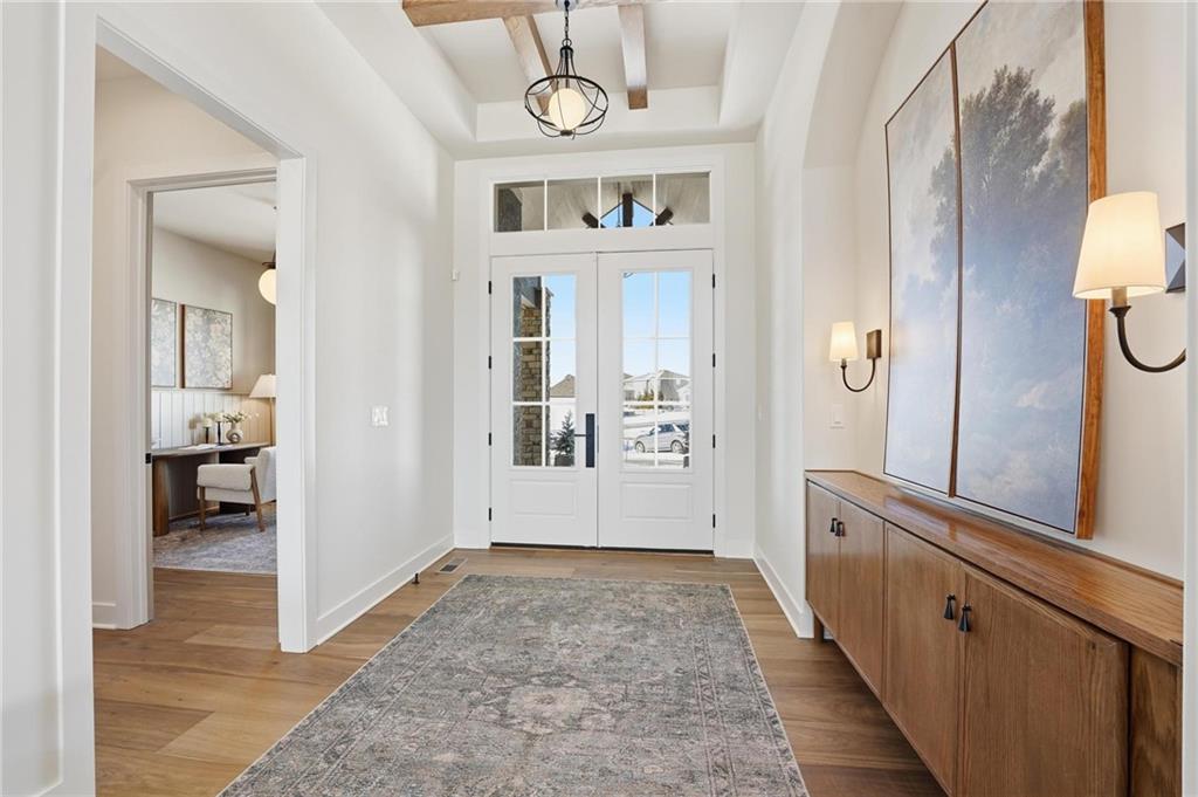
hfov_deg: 104.3
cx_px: 599
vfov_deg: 81.1
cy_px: 398
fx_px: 466
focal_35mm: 14
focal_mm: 14
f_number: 7.1
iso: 100
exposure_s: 1/80
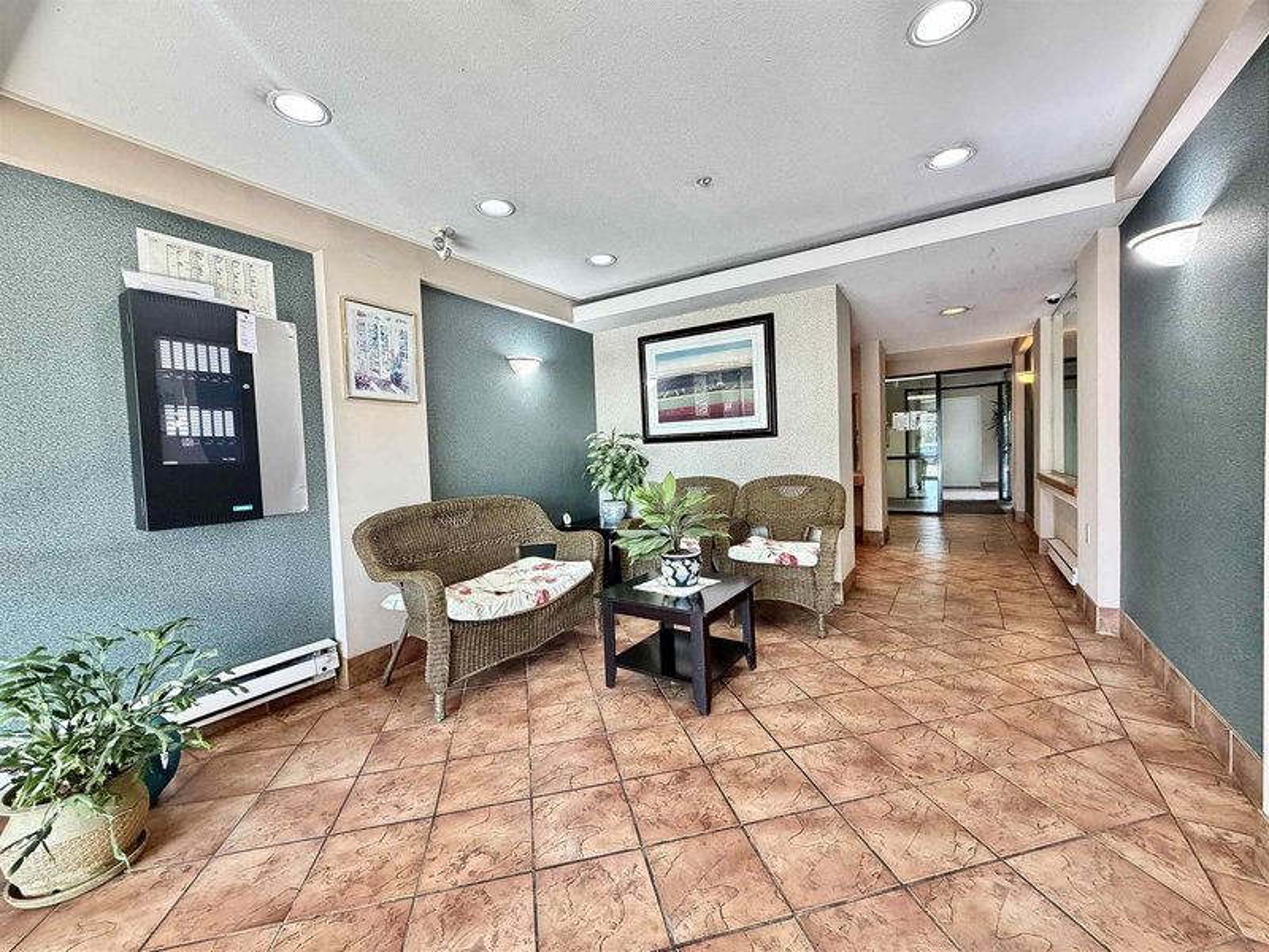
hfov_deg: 102.1
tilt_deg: -2.4
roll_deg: +1.9
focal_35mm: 14
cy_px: 476
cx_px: 634
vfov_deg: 85.7
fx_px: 513
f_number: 2.2
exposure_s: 1/60
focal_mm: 2.22
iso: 400
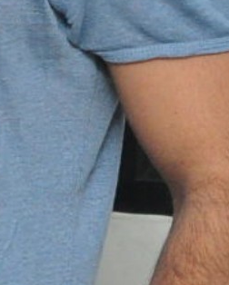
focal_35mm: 505
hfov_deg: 3.0
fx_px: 4270
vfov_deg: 3.8
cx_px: -338
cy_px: -113
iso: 1600
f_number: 7.1
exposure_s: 1/125
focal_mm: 50
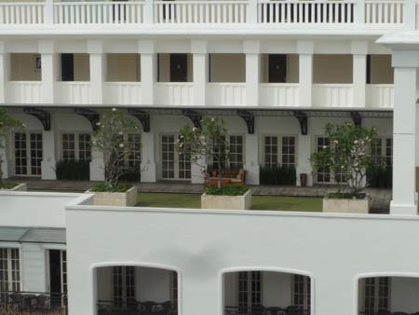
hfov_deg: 19.6
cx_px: 210
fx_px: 1211
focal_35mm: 100
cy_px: 158
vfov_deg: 14.8
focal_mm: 9.9
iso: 100
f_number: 5.6
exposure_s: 1/800
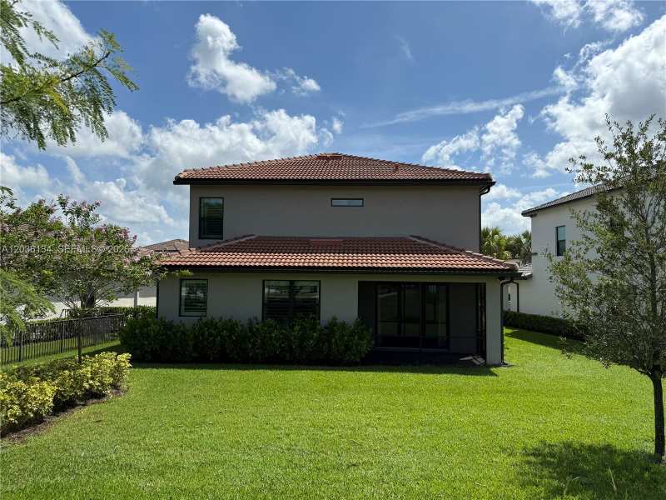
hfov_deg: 71.6
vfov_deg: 56.8
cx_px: 333
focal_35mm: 24
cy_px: 250
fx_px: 462
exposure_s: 1/6711
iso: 80
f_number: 1.78
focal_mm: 6.76
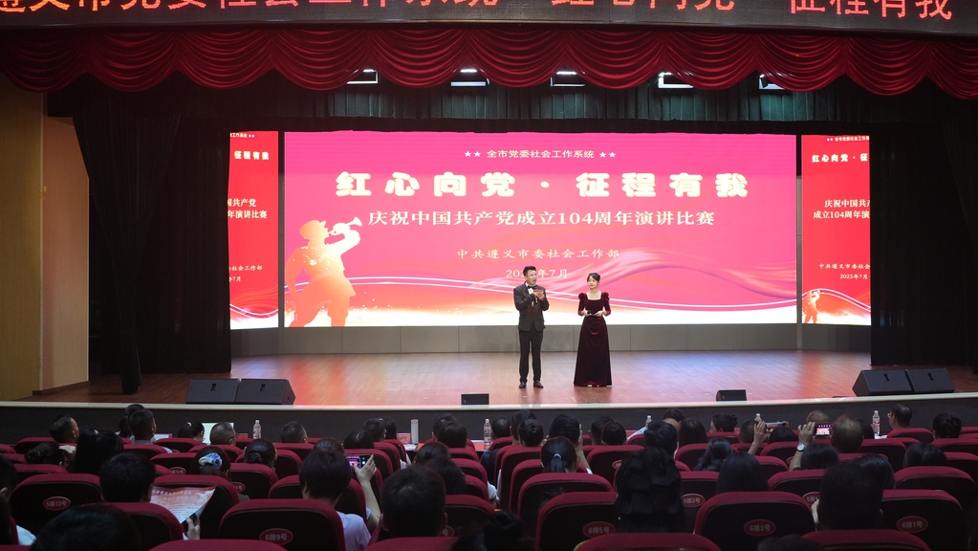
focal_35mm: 43
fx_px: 1115
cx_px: 559
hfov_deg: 47.2
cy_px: 232
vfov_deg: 27.7
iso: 3200
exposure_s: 1/160
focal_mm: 35
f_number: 5.6
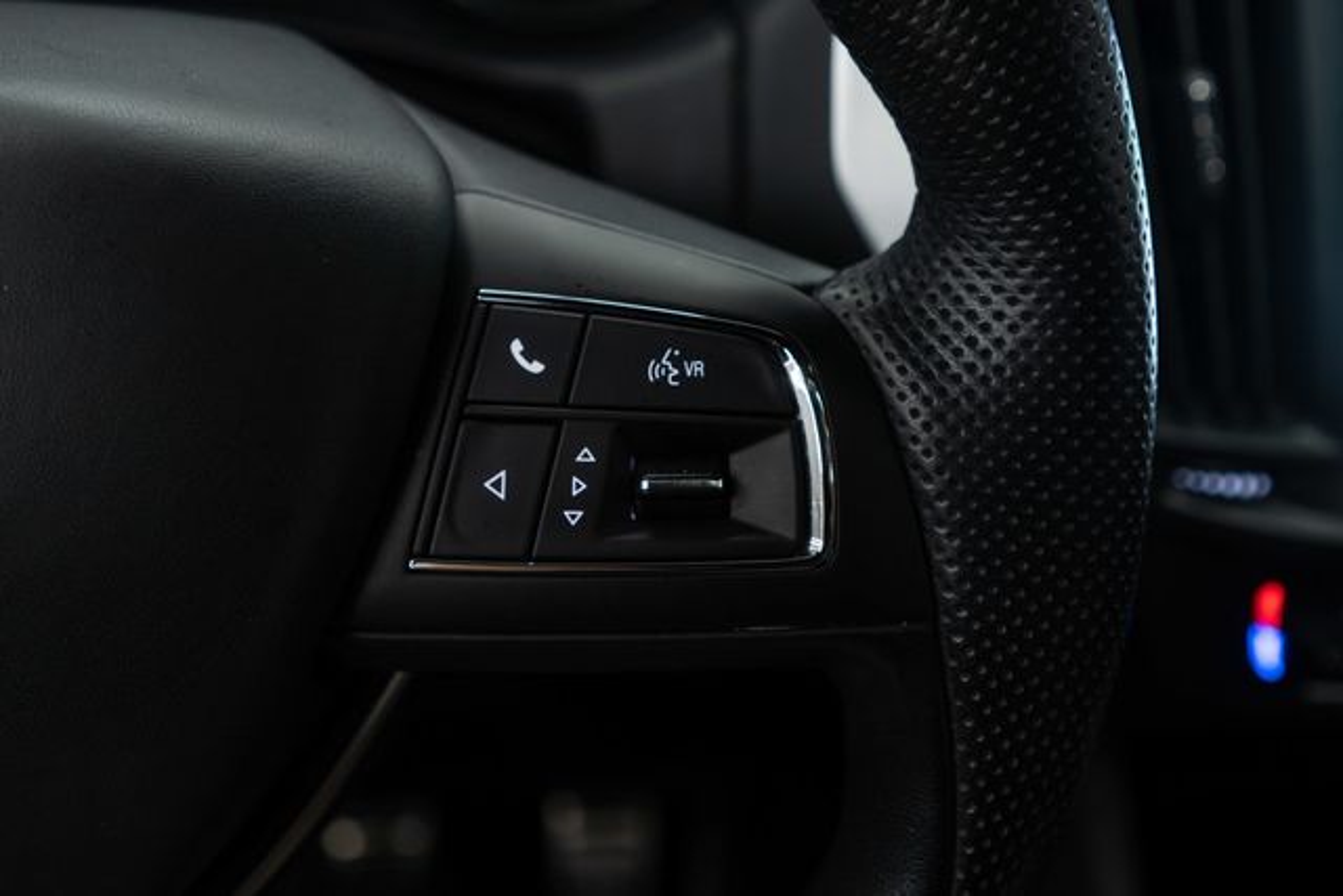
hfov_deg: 46.4
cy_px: 448
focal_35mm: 42
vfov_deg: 31.9
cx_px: 672
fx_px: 1567
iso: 640
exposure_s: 1/60
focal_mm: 28
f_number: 3.2
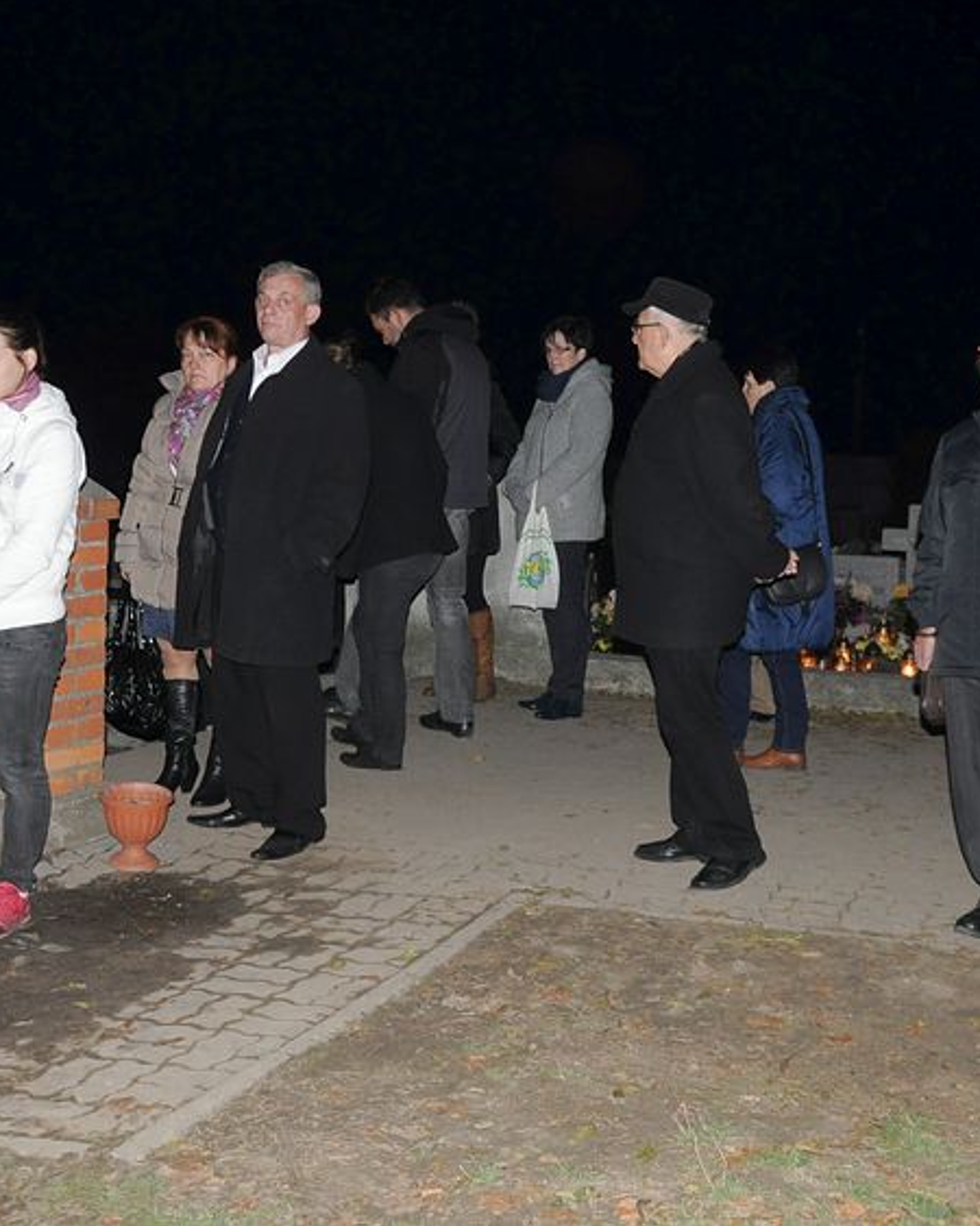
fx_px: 1850
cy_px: 613
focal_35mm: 51
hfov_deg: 29.6
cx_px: 592
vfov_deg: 36.7
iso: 800
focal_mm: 24
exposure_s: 1/60
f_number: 4
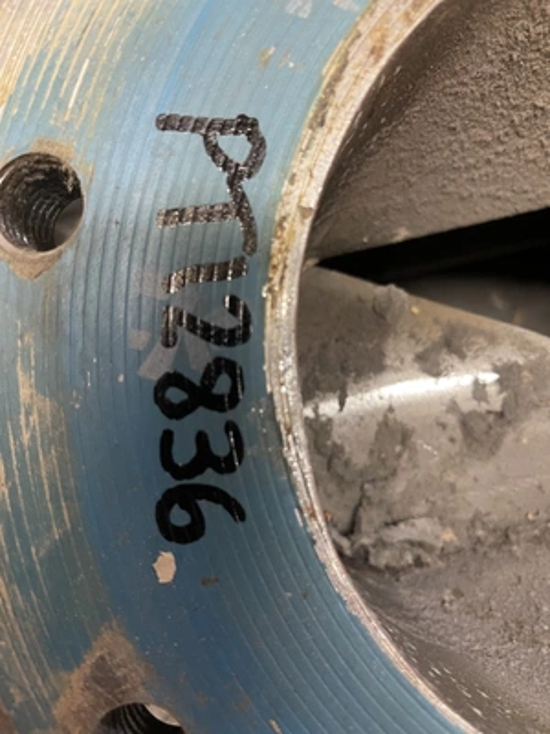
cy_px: 367
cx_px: 275
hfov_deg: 53.1
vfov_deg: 67.3
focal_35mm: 26
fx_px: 551
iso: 400
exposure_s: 1/40
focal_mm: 5.1
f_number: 1.6
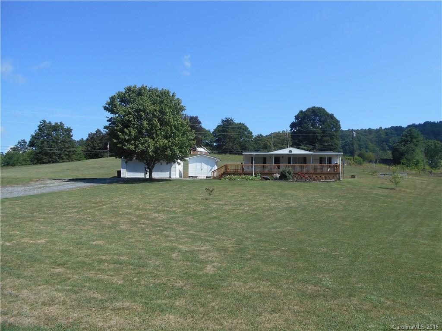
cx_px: 221
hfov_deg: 67.3
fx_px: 332
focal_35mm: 26
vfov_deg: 53.1
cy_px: 166
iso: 80
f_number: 3.2
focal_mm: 4.6
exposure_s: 1/1000
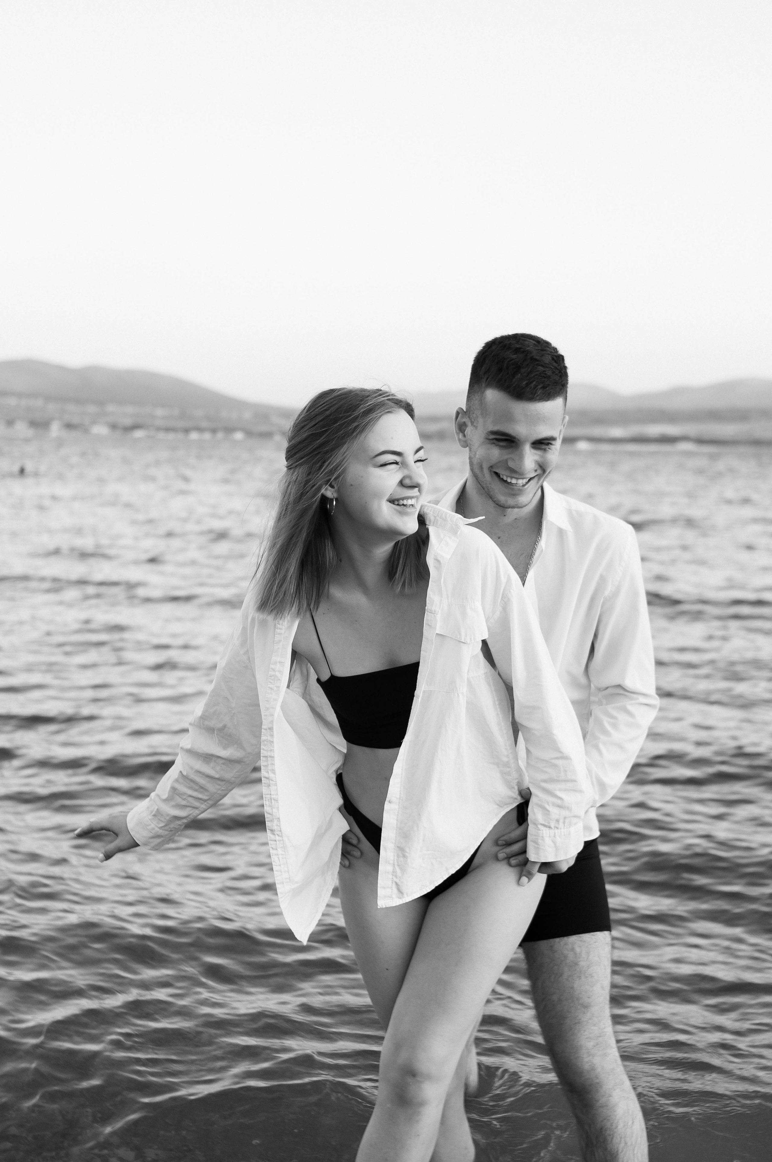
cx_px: 386
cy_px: 581
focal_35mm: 52
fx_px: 1693
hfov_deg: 25.7
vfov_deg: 37.9
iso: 200
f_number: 2
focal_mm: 35
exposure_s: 1/320
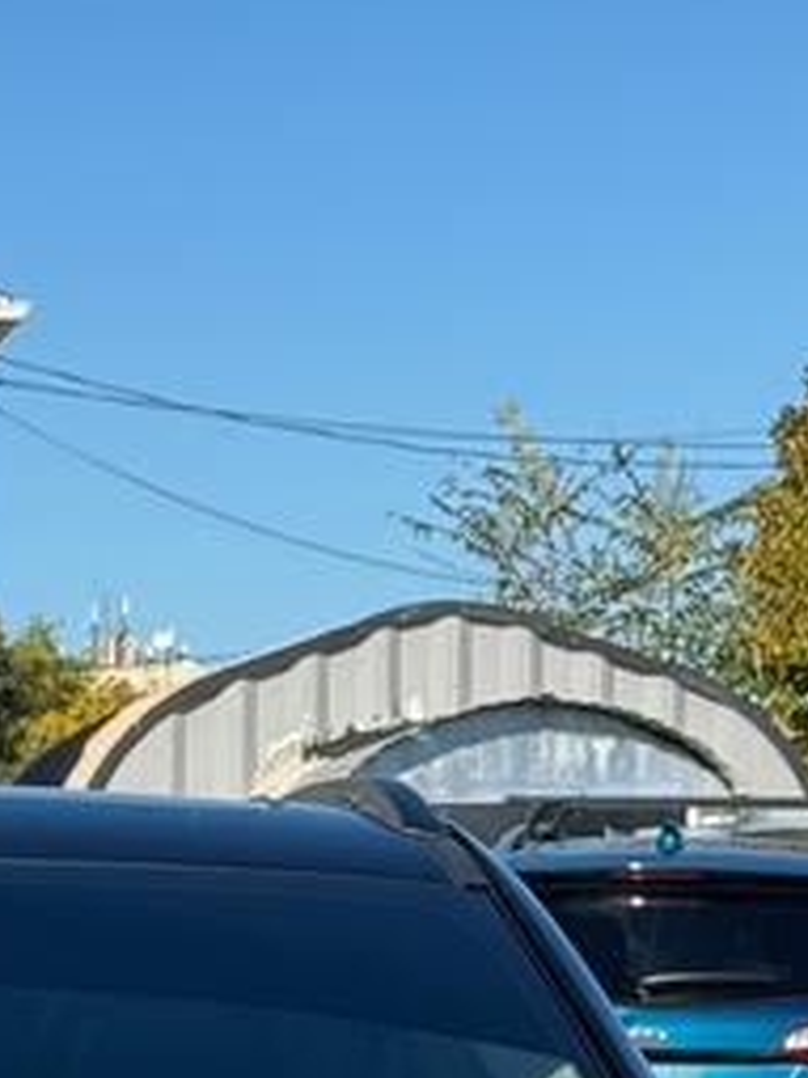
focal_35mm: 181
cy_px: 1458
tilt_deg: -2.8
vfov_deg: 10.7
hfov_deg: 8.1
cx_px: -157
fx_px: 5638
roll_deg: +0.2
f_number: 1.78
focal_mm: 6.76
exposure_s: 1/3257
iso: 64
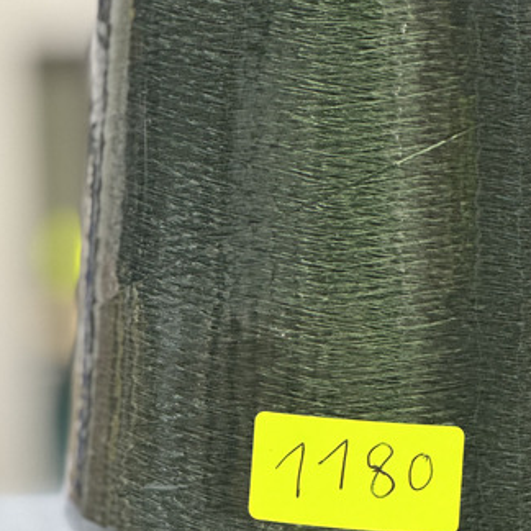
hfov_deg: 10.4
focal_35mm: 168
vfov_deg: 10.3
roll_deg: +1.5
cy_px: 30
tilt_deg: -0.2
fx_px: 2916
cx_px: 339
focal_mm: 9
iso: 320
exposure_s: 1/33
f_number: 2.8
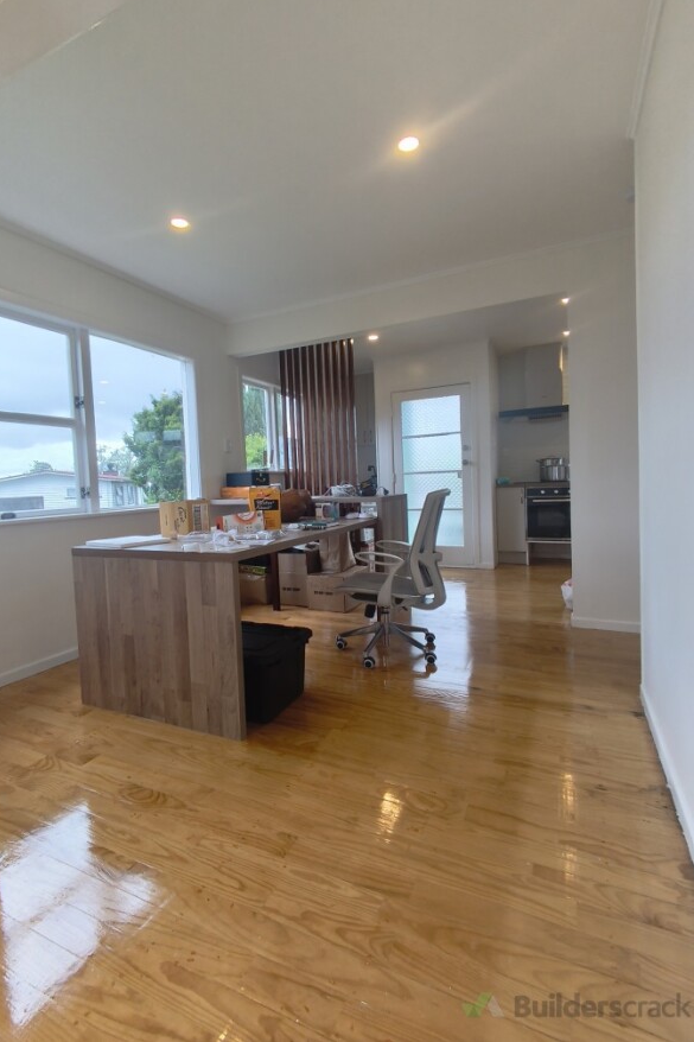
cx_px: 317
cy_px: 509
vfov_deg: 96.7
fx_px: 463
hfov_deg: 73.6
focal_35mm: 16
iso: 80
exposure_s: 1/100
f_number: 2.2
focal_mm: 1.65
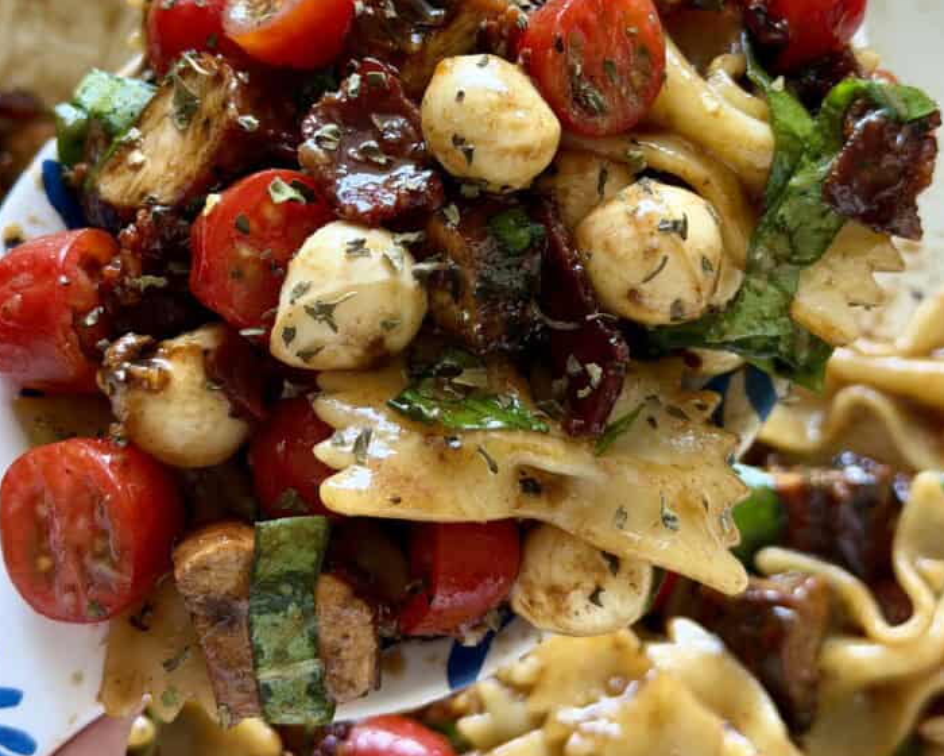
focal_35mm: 65
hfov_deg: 29.1
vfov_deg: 23.4
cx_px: 460
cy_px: 256
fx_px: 1816
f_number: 1.8
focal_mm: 6.8
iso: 100
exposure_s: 1/71
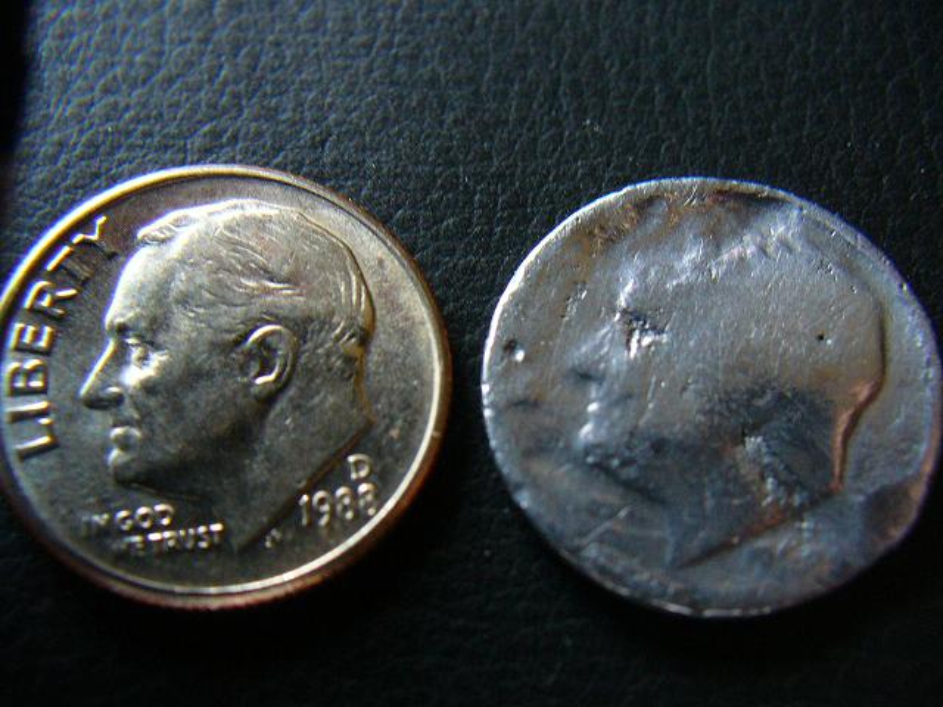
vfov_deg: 38.7
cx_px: 472
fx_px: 1008
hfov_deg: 50.1
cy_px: 354
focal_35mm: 37
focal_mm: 6.1
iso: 200
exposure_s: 1/30
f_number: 2.8
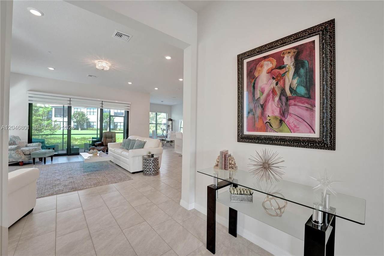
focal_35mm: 14
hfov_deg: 104.3
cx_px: 192
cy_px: 128
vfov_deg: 81.1
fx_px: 149
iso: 1250
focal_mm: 14
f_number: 4
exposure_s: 1/400
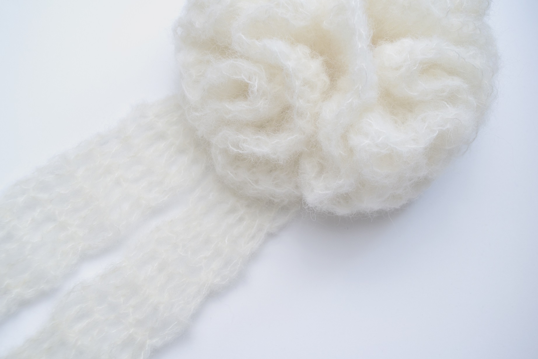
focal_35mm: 42
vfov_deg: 31.9
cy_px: 180
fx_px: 628
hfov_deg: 46.4
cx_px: 269
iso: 160
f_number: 5.6
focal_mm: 28
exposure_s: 1/125
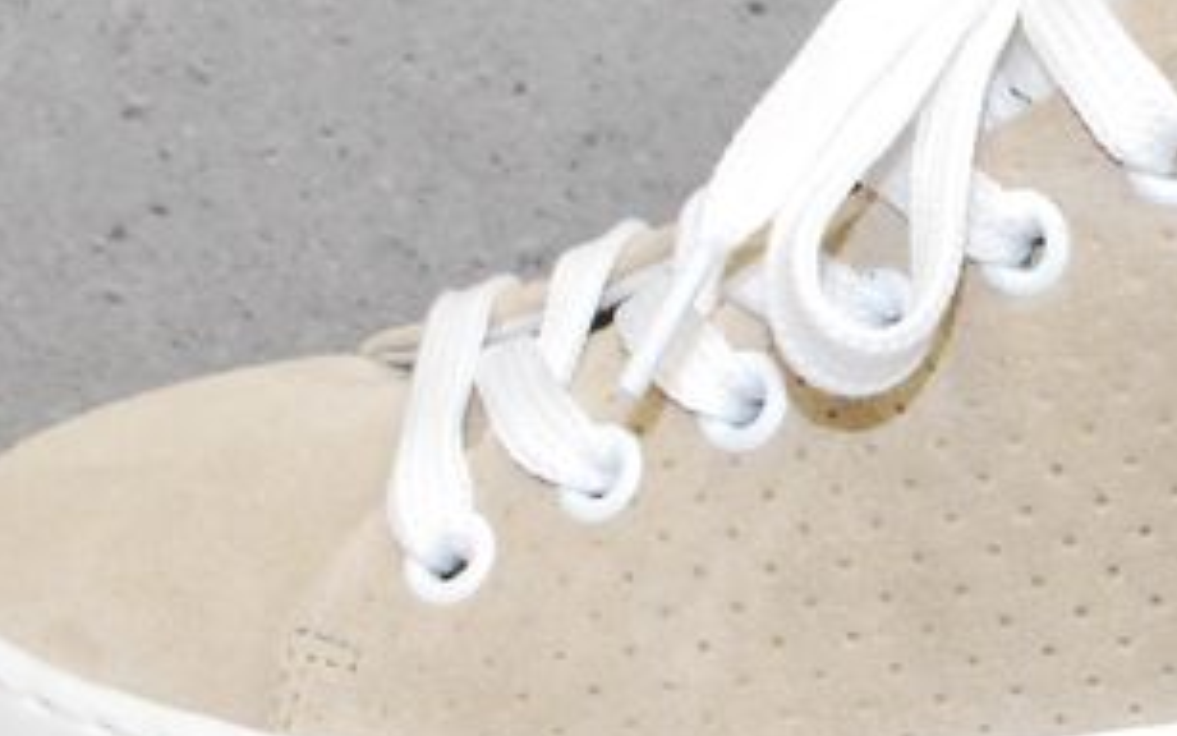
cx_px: 1175
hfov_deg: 15.6
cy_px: 203
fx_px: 4203
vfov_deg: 10.0
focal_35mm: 131
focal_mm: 22
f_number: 9
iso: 1600
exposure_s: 1/200
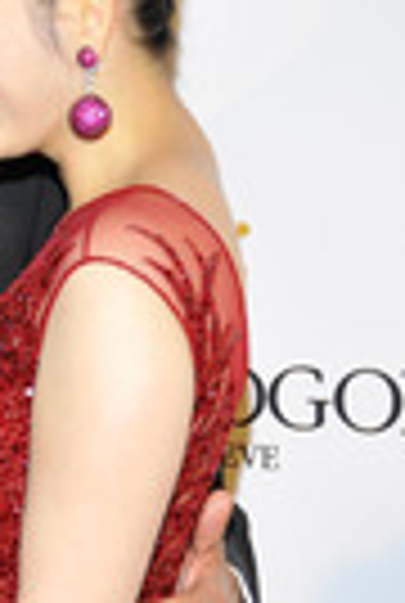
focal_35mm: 149
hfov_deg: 9.1
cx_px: -115
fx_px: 2501
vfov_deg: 13.7
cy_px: 504
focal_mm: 50
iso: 500
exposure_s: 1/160
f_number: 5.6
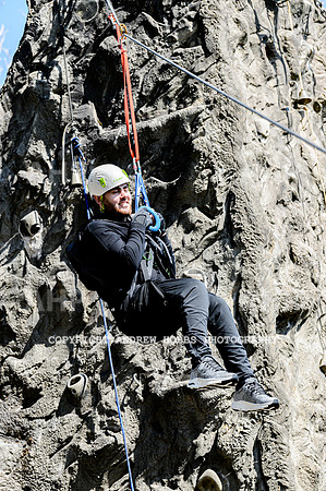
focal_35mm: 135
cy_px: 246
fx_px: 1838
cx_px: 163
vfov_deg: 15.2
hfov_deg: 10.1
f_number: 5
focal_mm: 135
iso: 125
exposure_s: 1/400
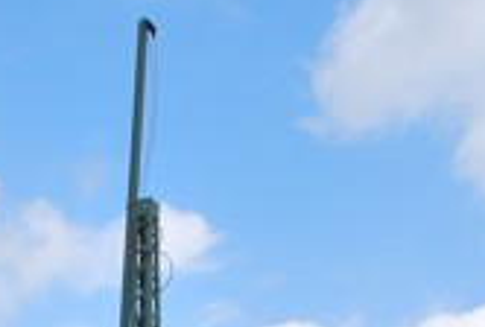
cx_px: 86
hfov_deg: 21.7
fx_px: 1244
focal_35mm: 92
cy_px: 508
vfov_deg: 13.9
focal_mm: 18
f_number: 8
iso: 100
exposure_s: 1/250
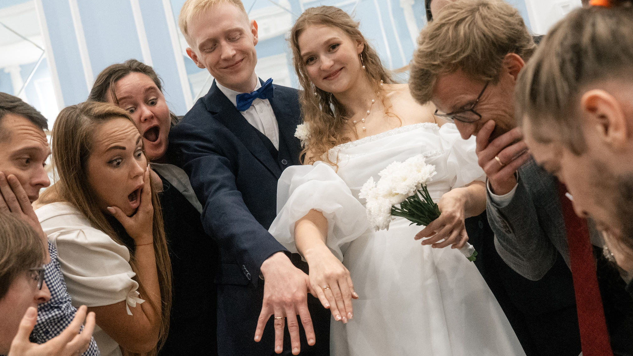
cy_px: 222
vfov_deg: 24.9
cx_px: 325
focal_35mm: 48
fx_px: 806
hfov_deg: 42.9
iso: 8000
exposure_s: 1/250
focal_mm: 36
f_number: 4
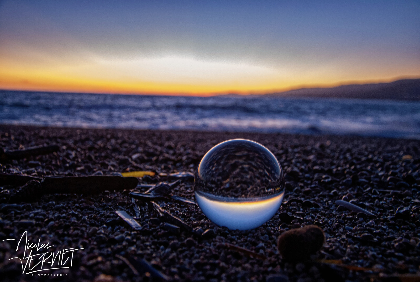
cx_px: 210
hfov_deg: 57.2
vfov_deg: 40.1
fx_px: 385
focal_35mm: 33
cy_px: 141
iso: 400
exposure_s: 1/6
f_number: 3.8
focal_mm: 22
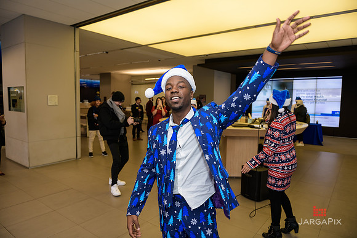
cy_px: 119
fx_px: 238
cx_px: 178
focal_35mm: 24
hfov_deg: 73.7
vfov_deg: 53.2
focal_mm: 24
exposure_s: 1/125
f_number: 3.2
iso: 400
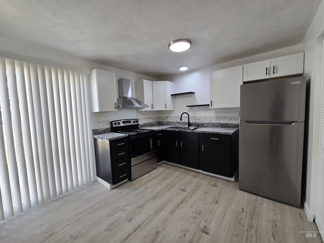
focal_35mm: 13
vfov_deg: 89.9
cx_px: 162
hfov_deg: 106.2
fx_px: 122
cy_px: 122
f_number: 2.2
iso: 100
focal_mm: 2.2
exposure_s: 1/120
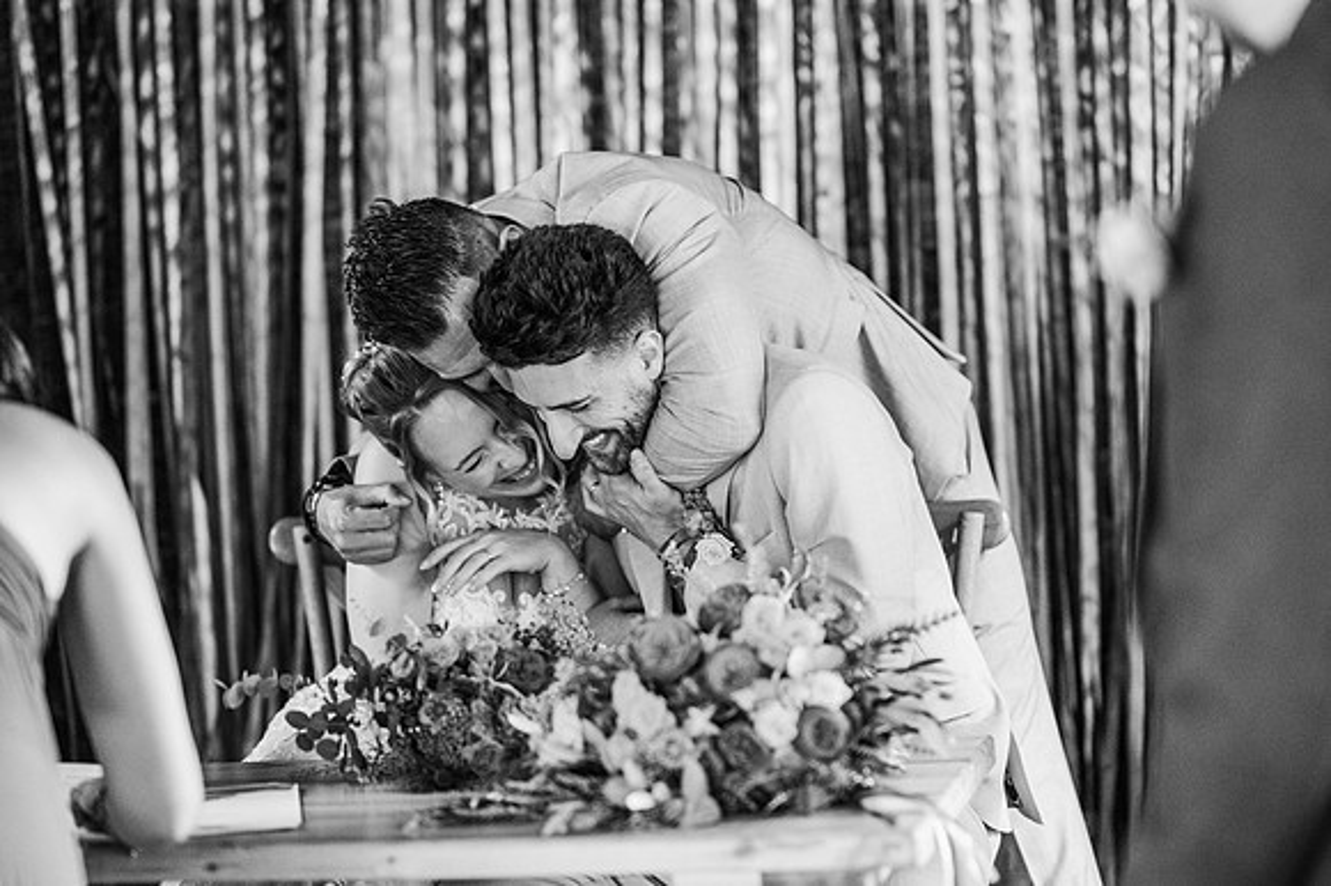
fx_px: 3141
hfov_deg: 23.9
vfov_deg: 16.1
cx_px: 666
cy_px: 443
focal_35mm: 85
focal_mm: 85
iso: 2500
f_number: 2.2
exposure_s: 1/200
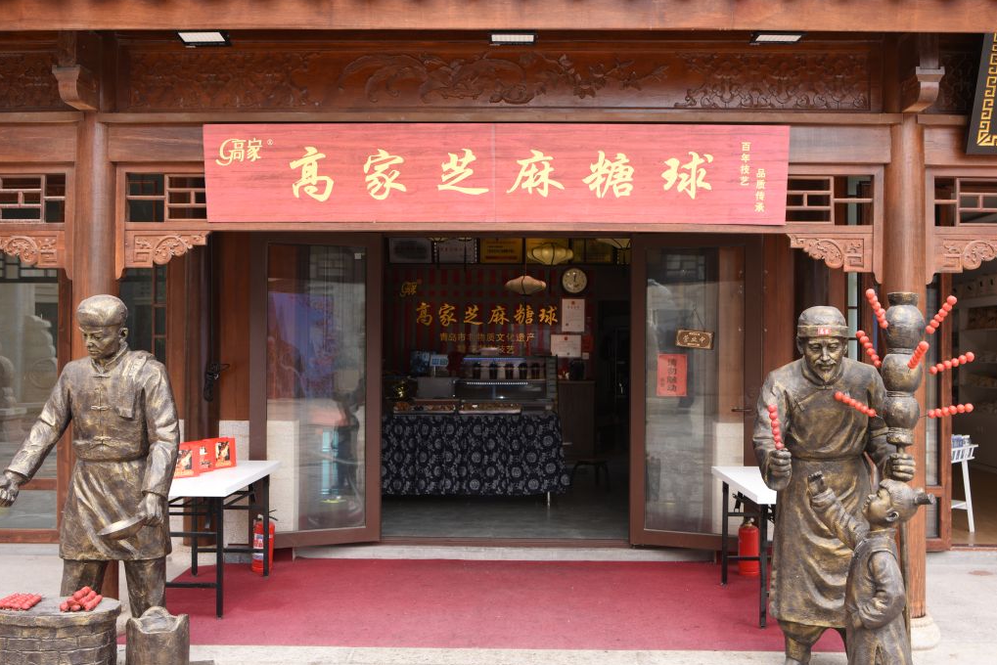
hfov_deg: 53.1
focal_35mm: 36
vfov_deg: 36.9
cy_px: 338
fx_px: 997
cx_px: 507
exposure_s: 1/80
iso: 100
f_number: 5.6
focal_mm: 35
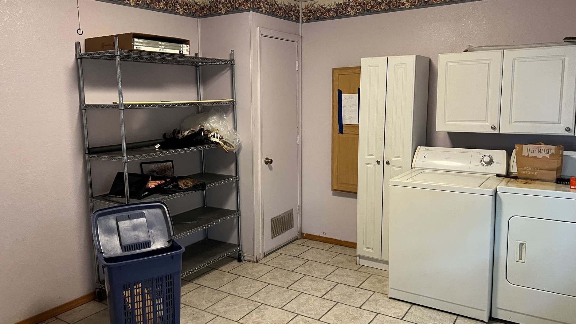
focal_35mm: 29
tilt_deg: -8.5
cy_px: 153
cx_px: 282
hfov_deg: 66.1
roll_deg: +1.6
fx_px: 443
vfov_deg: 40.2
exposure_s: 1/40
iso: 400
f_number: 1.5
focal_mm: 5.7
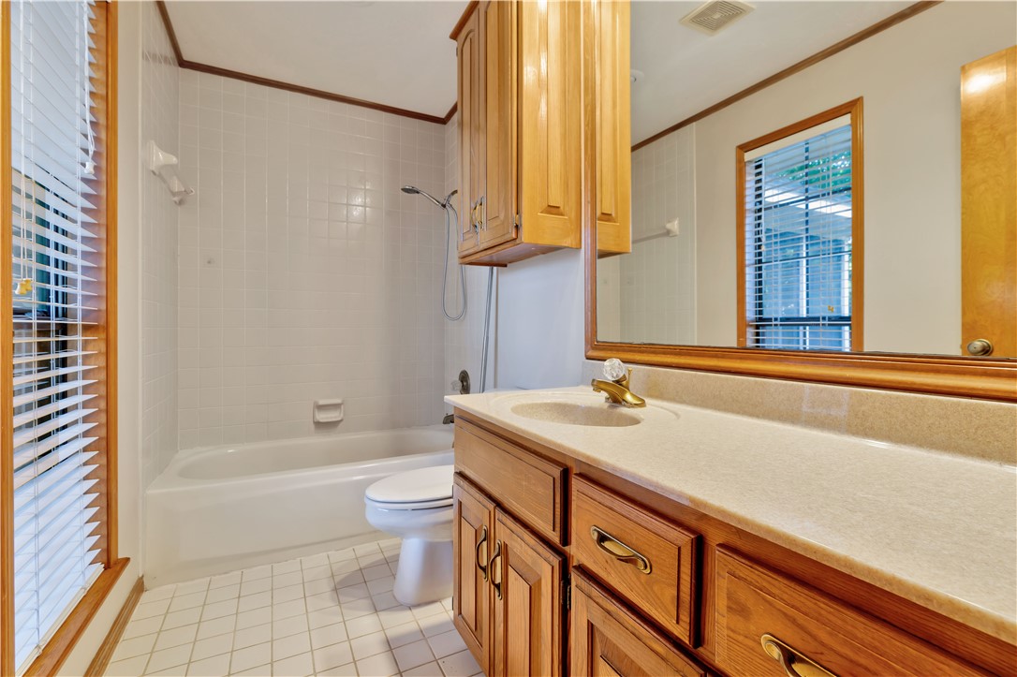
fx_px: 452
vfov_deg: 73.7
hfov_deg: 96.8
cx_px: 508
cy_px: 338
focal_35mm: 16
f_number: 7.1
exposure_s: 1.3
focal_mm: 16
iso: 100
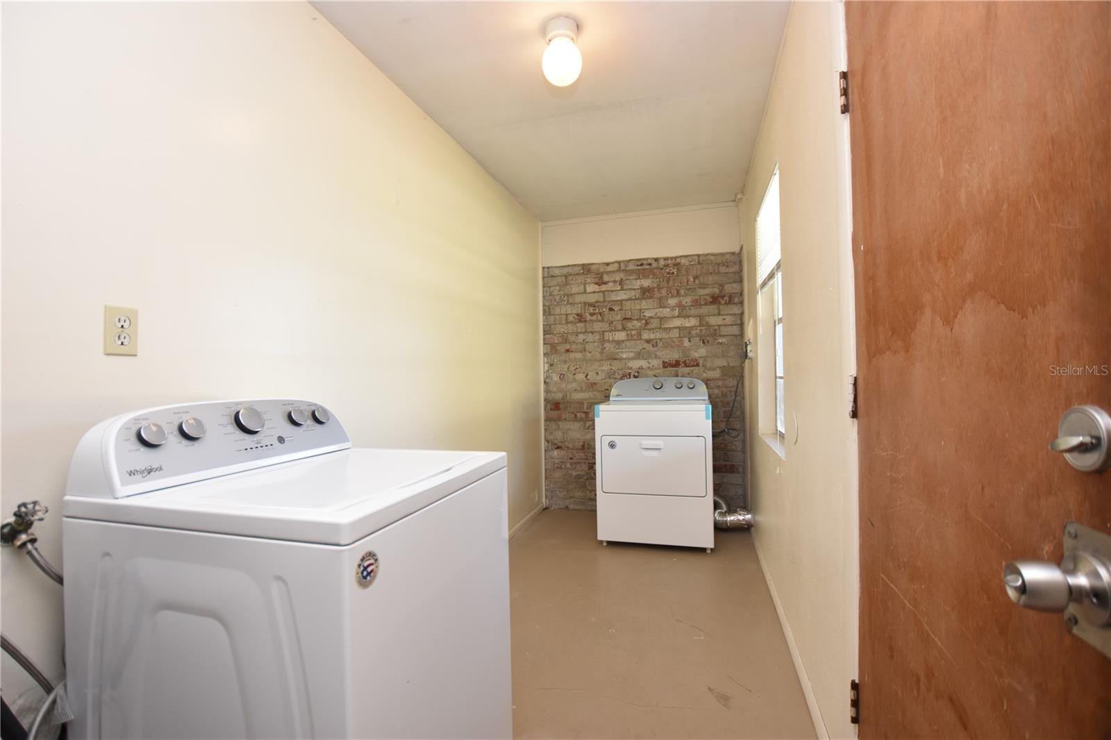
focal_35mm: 15
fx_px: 463
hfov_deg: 100.4
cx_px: 556
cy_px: 370
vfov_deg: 77.3
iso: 400
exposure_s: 1/60
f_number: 4
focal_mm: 10
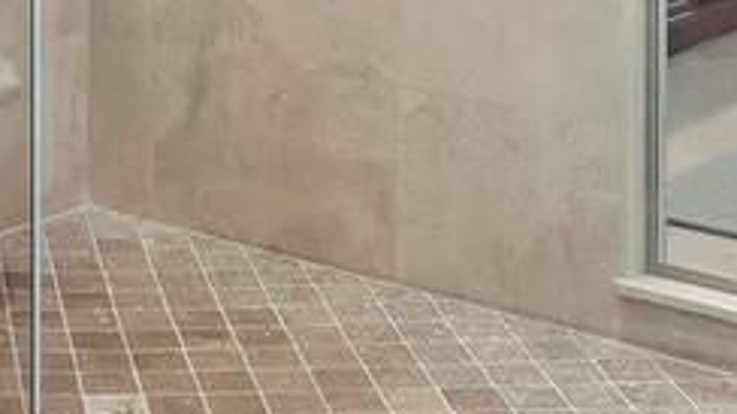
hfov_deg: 20.1
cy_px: -366
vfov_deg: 11.2
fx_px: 1953
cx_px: -127
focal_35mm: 100
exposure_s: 1/4
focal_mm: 7
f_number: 10
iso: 400
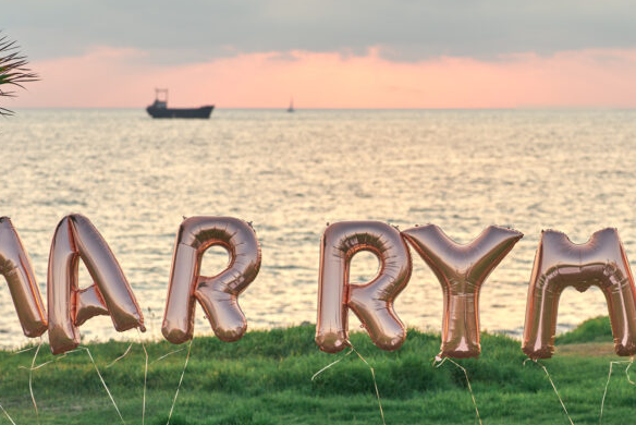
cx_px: 455
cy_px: 282
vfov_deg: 9.2
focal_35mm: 149
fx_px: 2634
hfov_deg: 13.7
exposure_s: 1/320
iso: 100
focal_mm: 85
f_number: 2.8
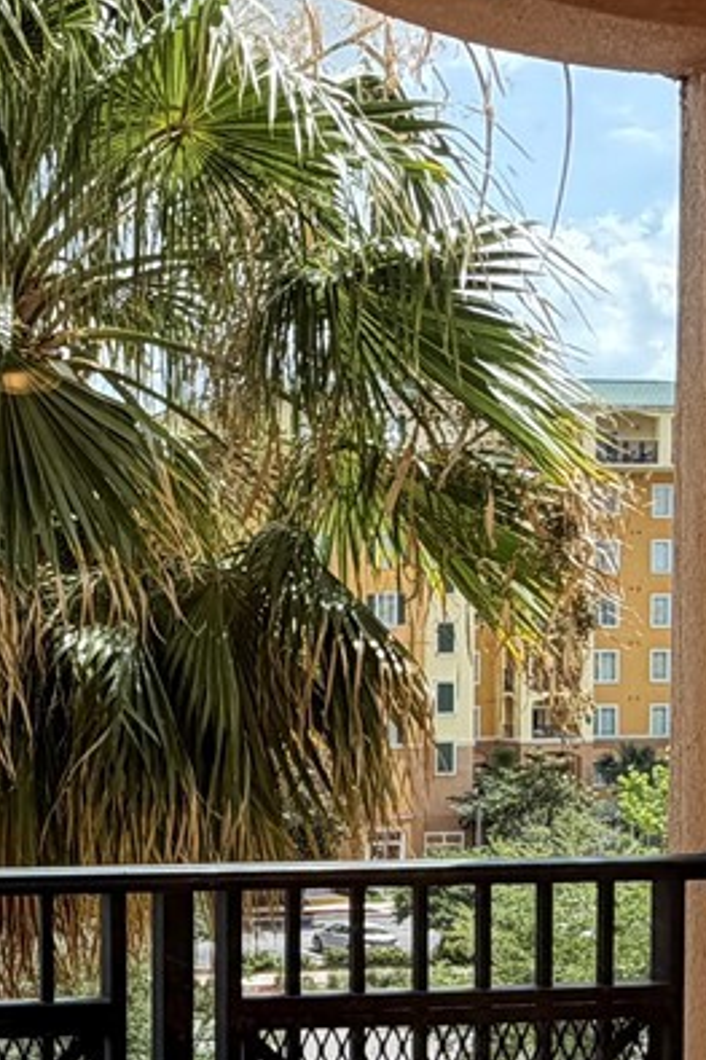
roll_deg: +1.3
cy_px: 727
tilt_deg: -1.6
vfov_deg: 33.6
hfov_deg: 20.8
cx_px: -220
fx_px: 1737
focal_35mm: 59
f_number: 2.2
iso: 40
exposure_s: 1/502
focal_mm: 2.22
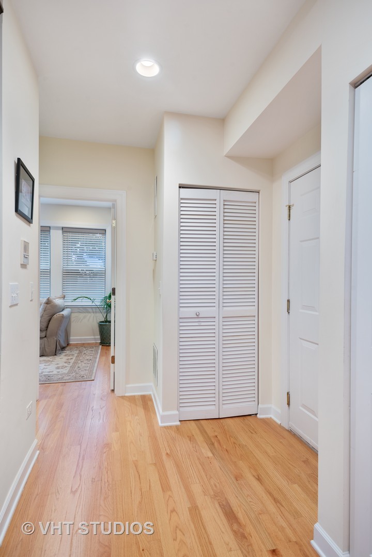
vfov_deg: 84.0
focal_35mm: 20
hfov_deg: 61.9
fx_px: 310
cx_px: 186
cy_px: 278
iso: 400
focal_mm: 20
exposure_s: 1/1.25
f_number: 8
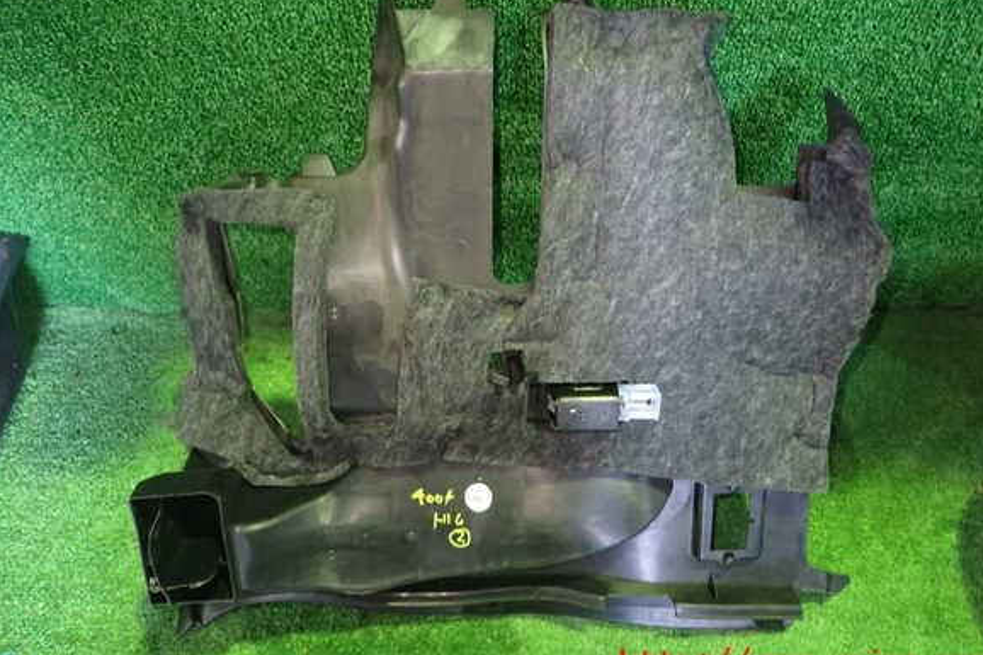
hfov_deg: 67.4
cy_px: 305
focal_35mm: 27
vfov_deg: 47.9
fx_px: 737
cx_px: 493
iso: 800
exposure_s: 1/30
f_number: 2
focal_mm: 4.5
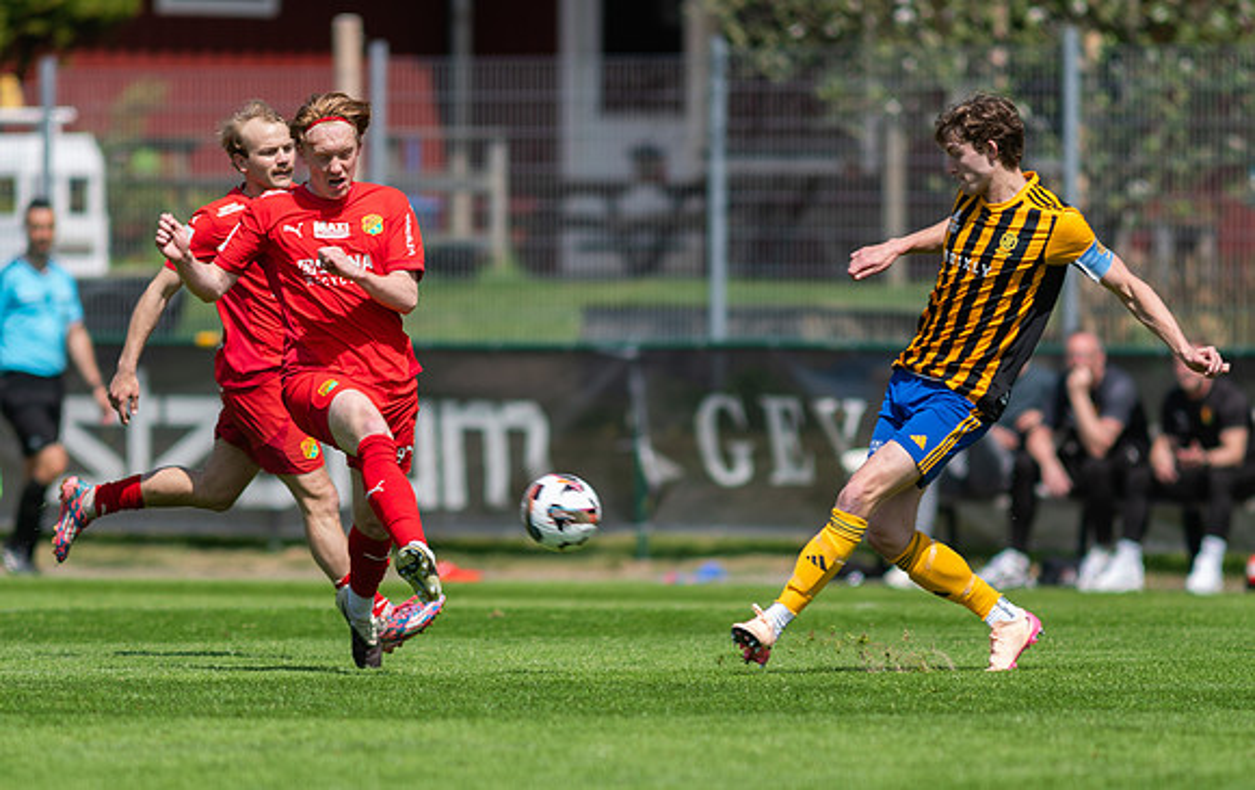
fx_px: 19469
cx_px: 527
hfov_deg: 3.7
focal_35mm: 568
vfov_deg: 2.3
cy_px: 519
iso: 100
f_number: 3.2
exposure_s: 1/1600
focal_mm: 300
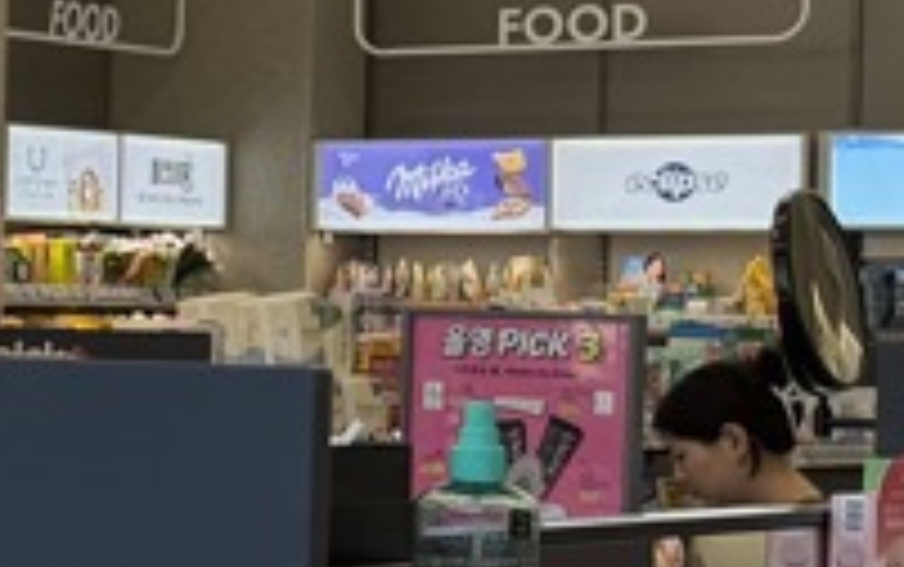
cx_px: -1430
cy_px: 284
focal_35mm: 152
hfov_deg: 11.0
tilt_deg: +0.3
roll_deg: -0.1
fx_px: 3748
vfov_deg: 8.6
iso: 80
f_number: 1.78
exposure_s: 1/245
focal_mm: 6.76
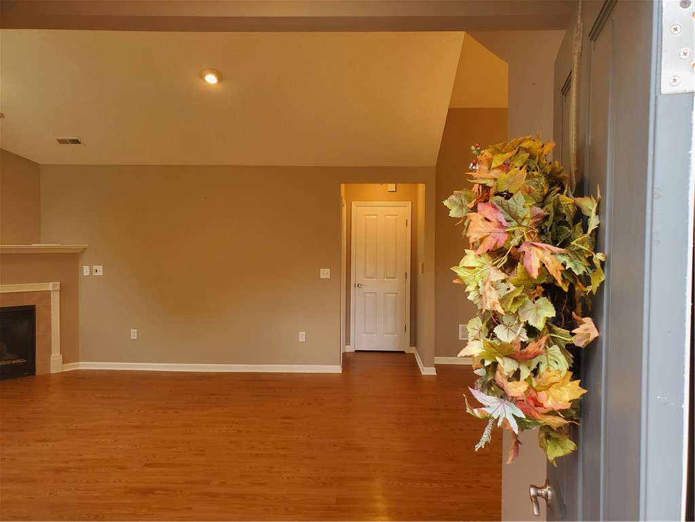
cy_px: 261
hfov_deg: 67.3
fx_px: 522
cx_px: 348
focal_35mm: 26
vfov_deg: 53.1
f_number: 2.4
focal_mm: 4.3
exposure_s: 1/60
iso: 200
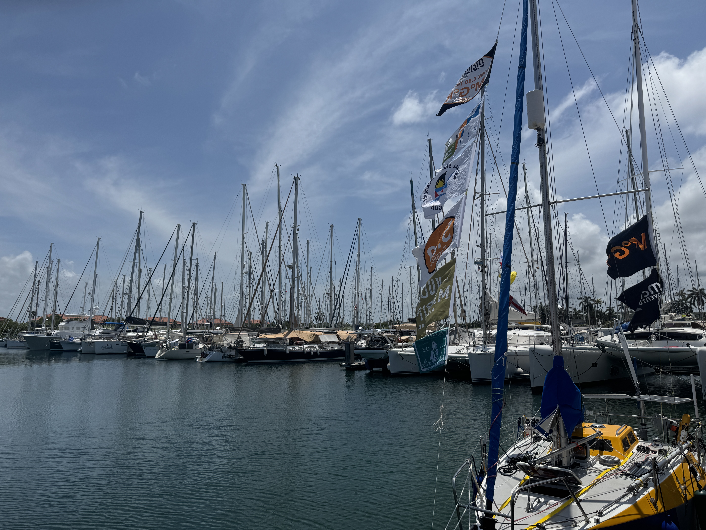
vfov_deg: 56.8
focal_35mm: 24
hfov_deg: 71.6
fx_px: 489
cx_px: 353
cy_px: 265
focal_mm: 6.76
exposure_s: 1/10417
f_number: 1.78
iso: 80
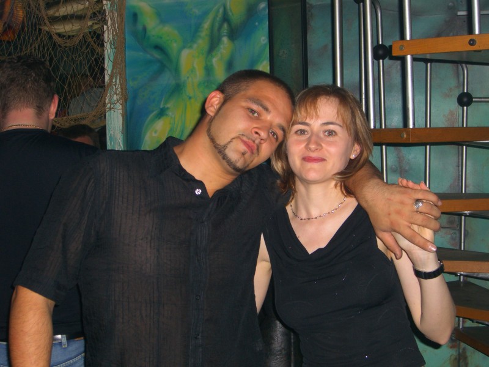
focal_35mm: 57
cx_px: 244
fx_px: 805
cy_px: 184
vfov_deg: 25.7
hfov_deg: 33.8
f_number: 3.6
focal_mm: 11.8
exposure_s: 1/60
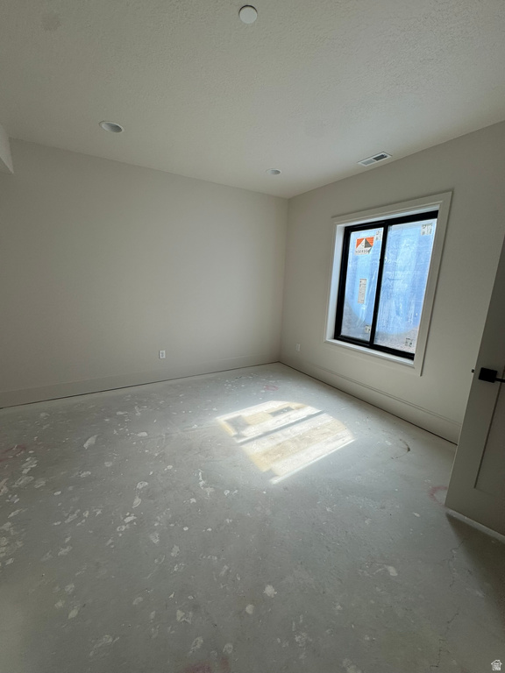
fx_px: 272
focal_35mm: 14
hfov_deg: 85.7
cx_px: 252
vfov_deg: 102.1
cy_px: 336
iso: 40
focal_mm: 2.22
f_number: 2.2
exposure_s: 1/145
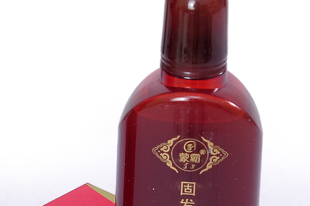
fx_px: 2064
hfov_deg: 8.6
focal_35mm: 240
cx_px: 90
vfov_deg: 5.7
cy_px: 201
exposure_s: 1/125
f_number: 6.3
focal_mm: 50
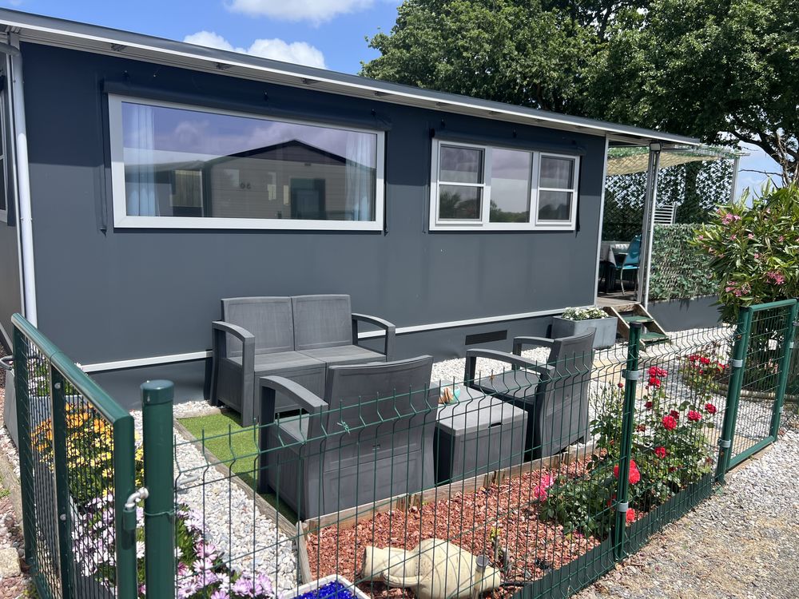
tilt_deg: -8.8
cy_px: 300
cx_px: 400
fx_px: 600
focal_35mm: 26
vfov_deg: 53.1
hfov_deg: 67.3
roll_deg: -2.0
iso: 50
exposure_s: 1/3257
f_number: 1.5
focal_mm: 5.7
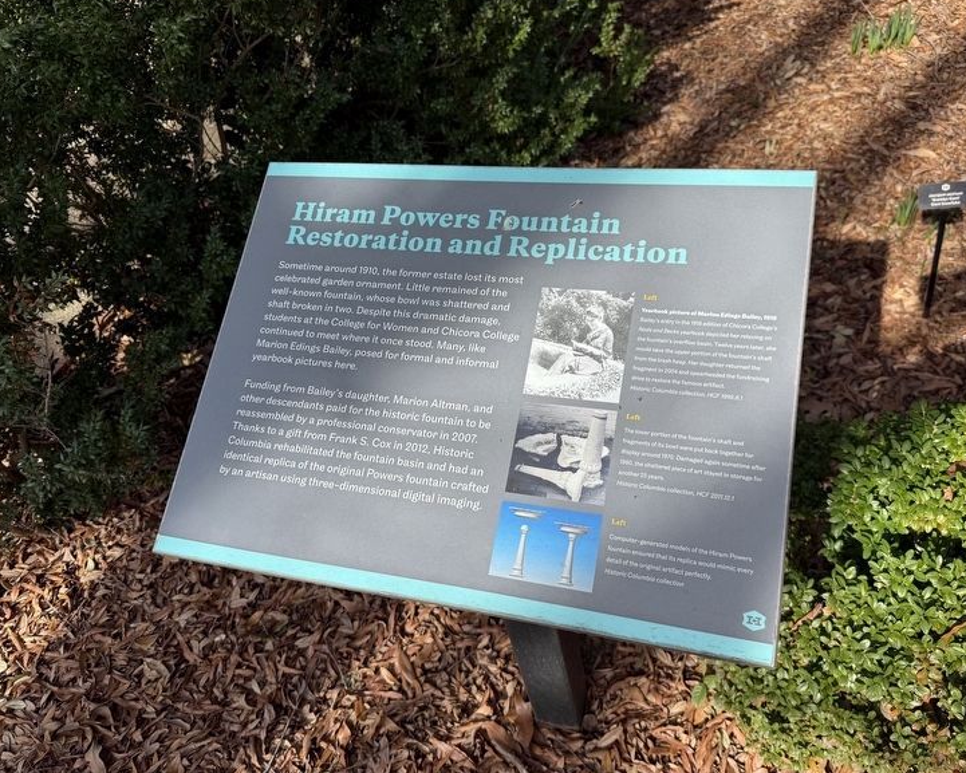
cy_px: 383
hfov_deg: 65.9
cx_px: 531
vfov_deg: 54.9
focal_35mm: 26
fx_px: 743
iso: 80
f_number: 1.78
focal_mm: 6.76
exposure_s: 1/2000
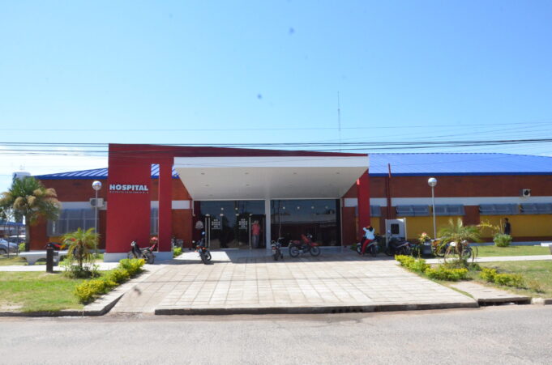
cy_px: 182
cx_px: 276
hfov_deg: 67.5
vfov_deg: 47.7
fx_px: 413
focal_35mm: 27
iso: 3200
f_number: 20
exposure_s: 1/1250
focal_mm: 18
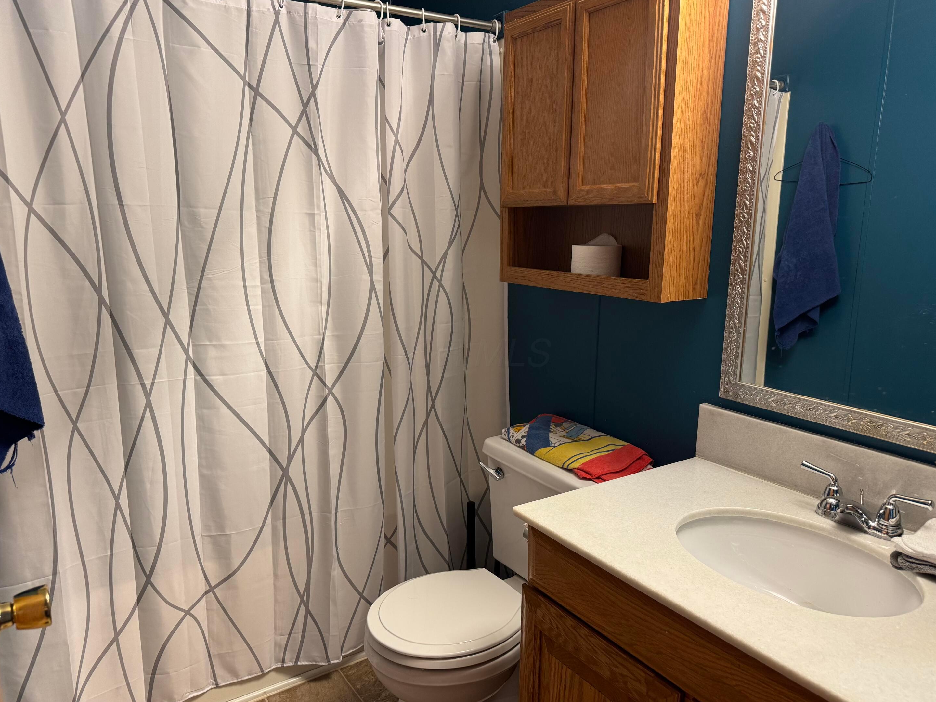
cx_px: 454
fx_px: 676
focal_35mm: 25
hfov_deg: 69.4
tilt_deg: -10.9
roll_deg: -0.2
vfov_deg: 54.9
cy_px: 353
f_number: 1.78
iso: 200
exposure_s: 1/60
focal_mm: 6.76
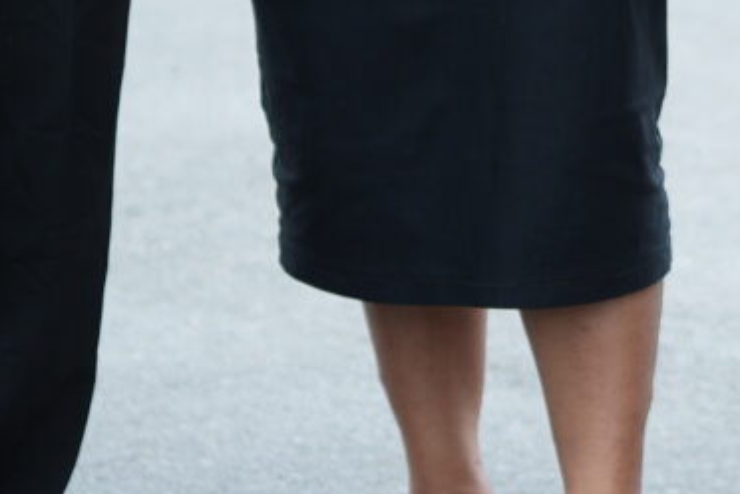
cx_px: 1317
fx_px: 7071
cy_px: -658
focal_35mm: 344
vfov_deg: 3.9
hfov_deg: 5.9
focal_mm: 50
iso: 125
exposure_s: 1/1600
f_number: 1.2
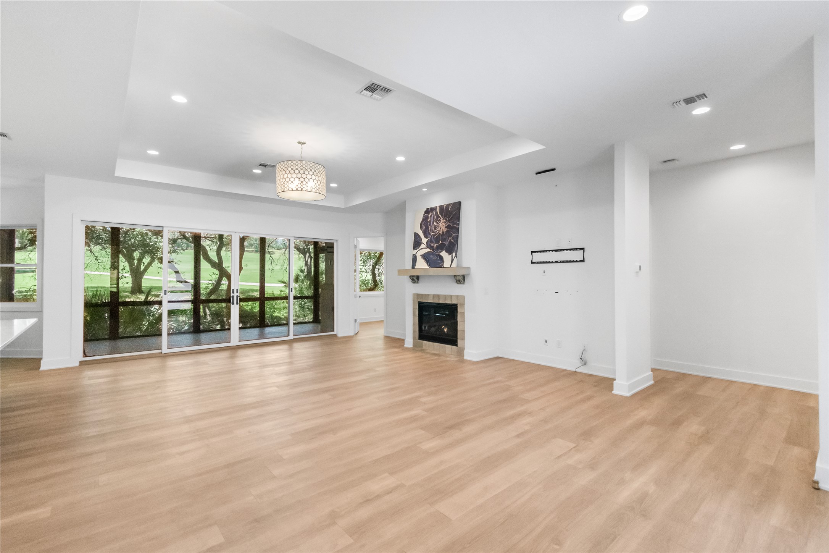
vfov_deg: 77.3
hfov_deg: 100.4
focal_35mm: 15
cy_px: 276
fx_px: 345
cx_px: 414
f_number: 4.5
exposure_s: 1/1000
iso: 2500
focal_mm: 10
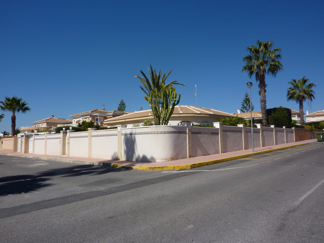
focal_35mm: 25
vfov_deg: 54.9
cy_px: 122
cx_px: 162
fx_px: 234
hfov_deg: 69.4
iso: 80
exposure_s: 1/640
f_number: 5.6
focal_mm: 4.1
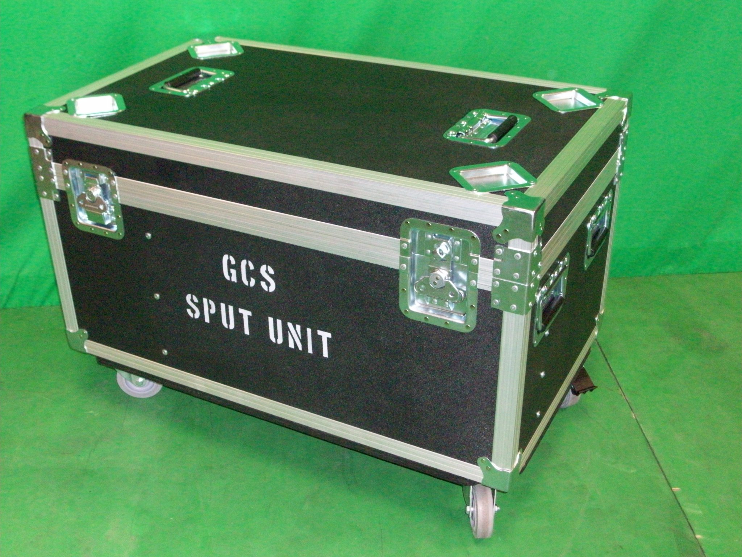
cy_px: 278
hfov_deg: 44.8
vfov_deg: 34.3
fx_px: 900
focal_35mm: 42
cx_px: 371
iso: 320
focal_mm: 7.1
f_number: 3.2
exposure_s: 1/65.1
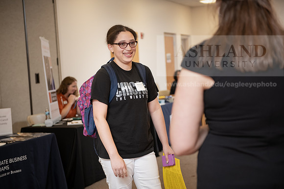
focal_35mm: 62
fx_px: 489
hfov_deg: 32.4
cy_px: 94
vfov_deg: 21.9
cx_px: 142
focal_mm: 62
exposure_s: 1/200
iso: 1250
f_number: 3.2
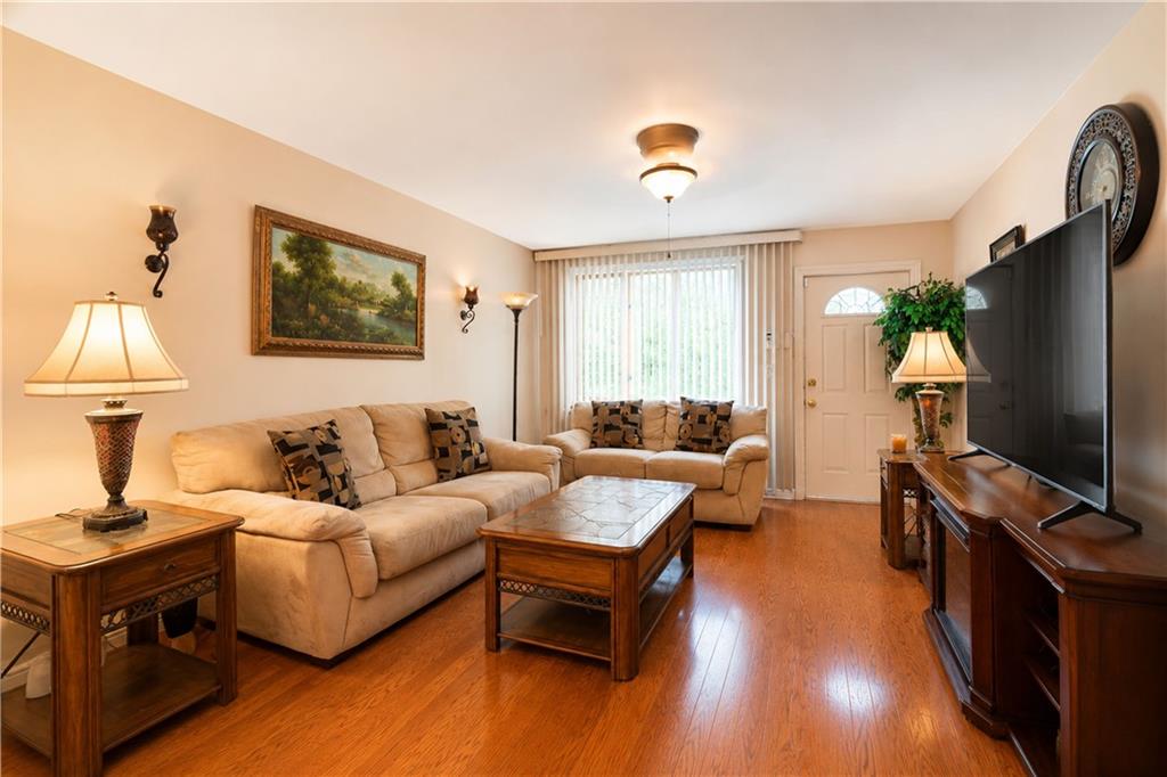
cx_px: 584
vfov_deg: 73.7
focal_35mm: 16
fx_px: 518
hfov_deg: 96.8
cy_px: 388
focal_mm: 16
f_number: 4
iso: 64
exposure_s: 1/5
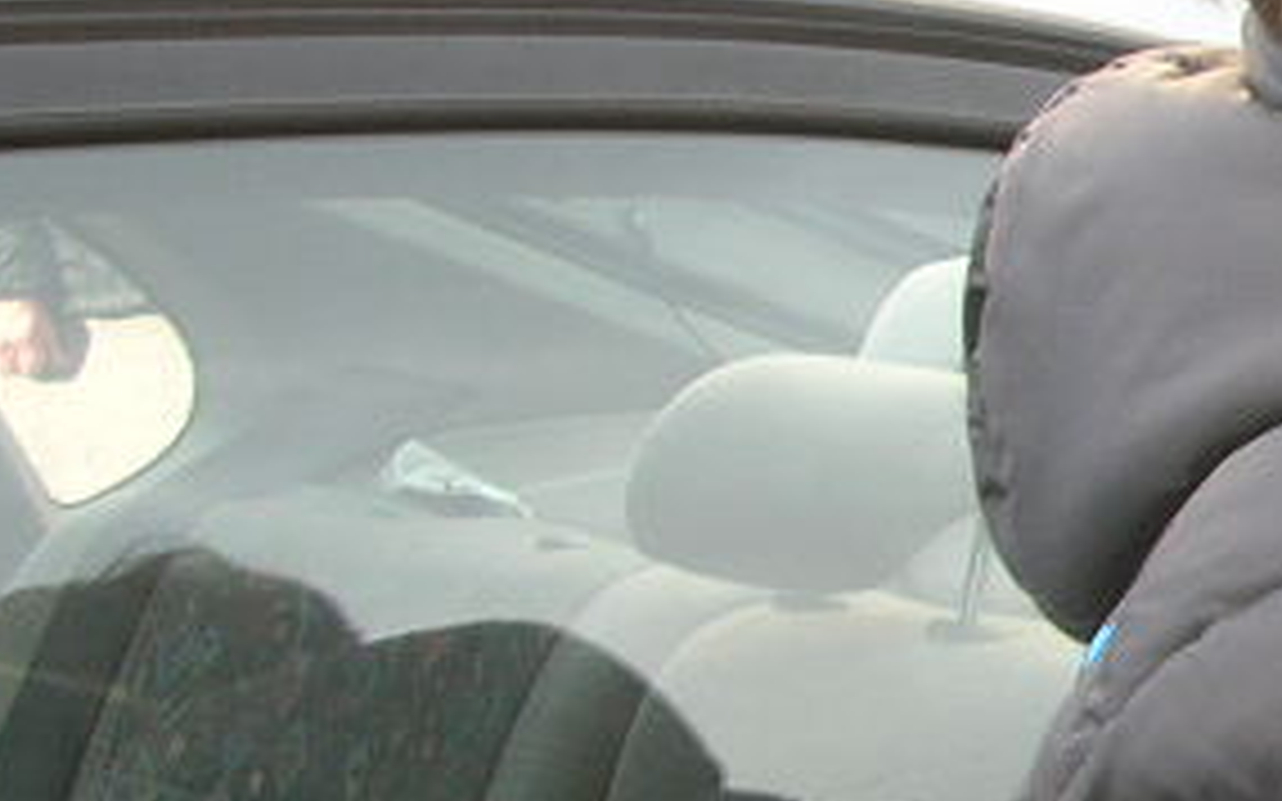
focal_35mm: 141
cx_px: 2173
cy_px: 482
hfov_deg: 13.6
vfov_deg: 9.3
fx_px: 4925
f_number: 2.9
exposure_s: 1/127
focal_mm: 6.2
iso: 50
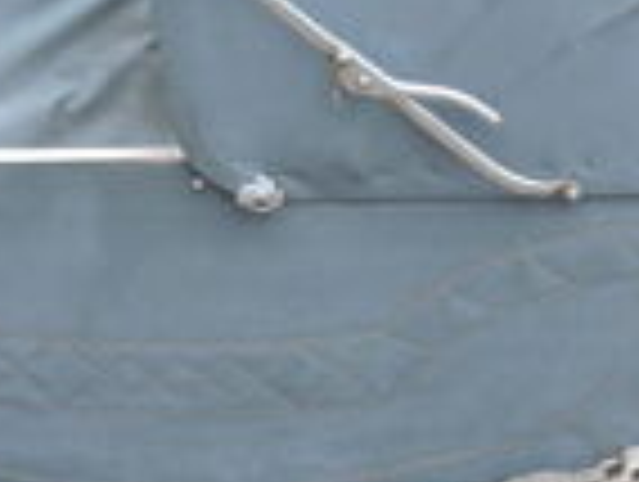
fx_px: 2811
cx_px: 216
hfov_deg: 13.0
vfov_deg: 9.8
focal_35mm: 152
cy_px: 284
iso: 100
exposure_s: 1/50
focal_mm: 8.1
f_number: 4
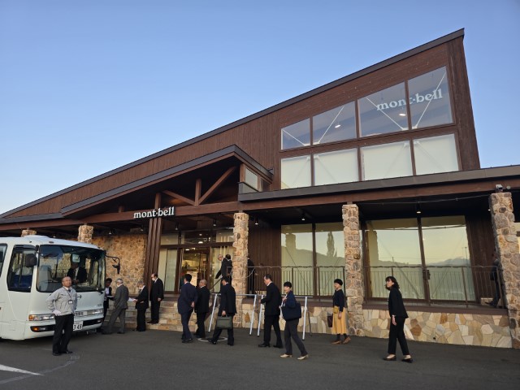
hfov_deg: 73.9
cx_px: 260
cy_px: 195
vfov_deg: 58.9
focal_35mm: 23
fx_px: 346
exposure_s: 1/180
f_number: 1.7
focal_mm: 6.3
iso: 40
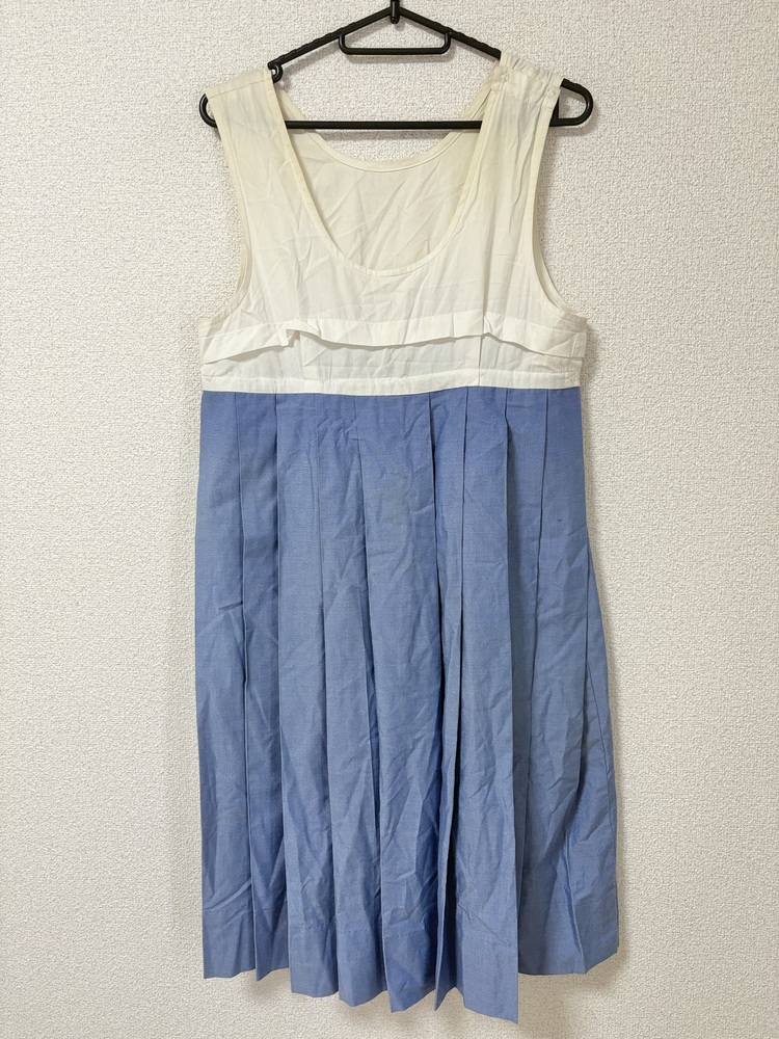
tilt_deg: -10.4
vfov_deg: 67.3
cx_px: 390
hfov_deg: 53.1
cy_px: 520
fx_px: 780
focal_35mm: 26
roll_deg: +0.3
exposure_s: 1/84
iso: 125
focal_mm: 5.96
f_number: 1.6
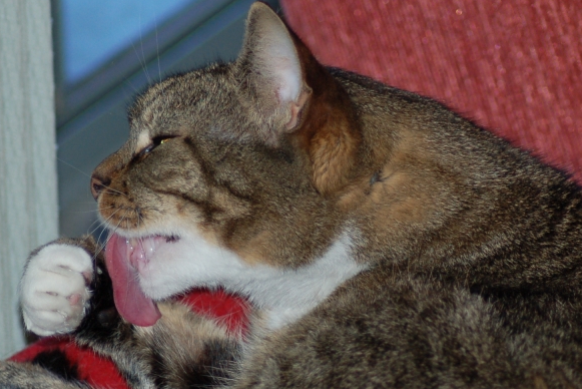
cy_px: 196
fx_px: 2629
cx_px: 294
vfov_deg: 8.5
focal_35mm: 163
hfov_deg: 12.6
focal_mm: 105
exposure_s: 1/60
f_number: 4.2
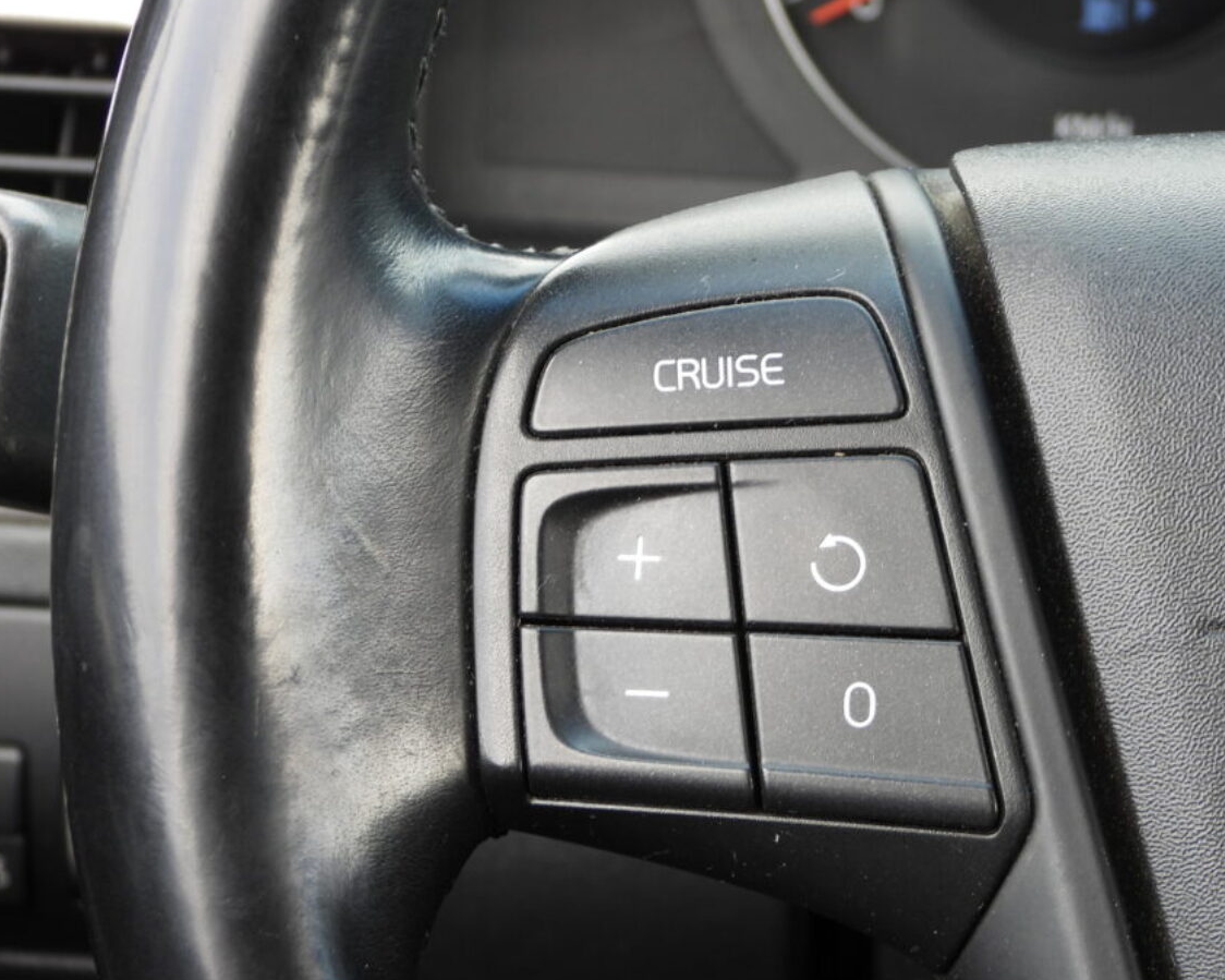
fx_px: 5800
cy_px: 504
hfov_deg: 12.0
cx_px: 774
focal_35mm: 160
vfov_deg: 9.7
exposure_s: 1/60
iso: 110
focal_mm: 20.7
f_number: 4
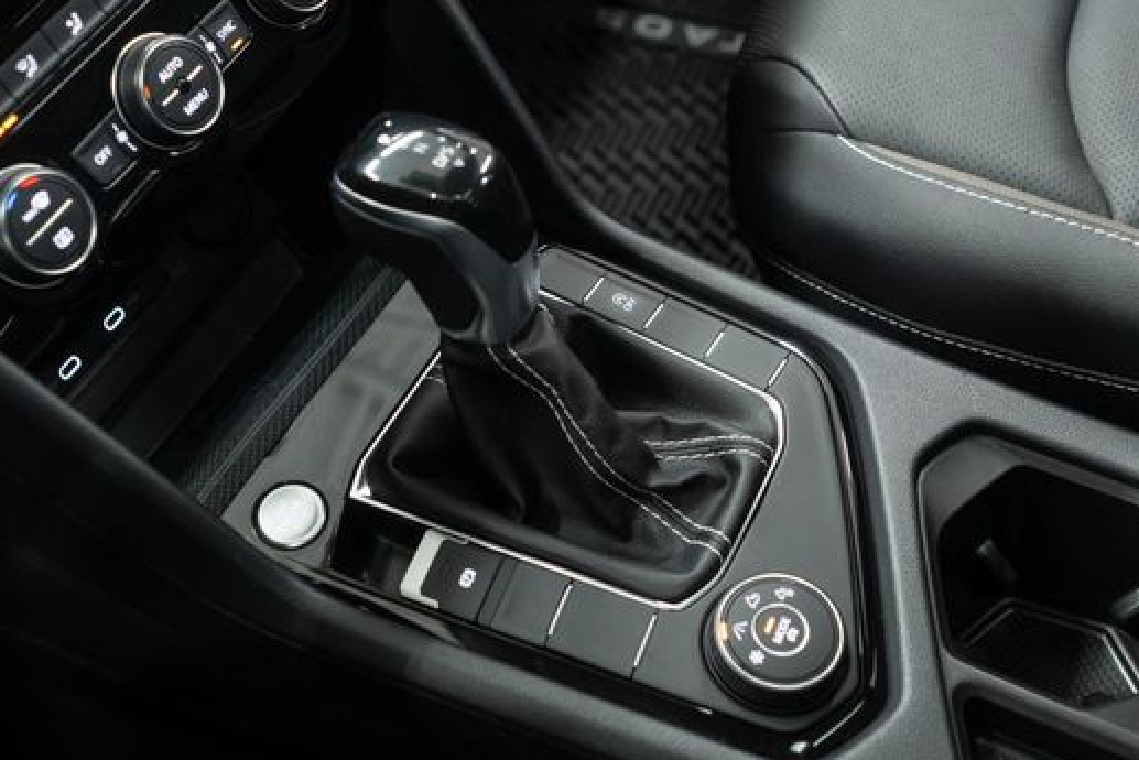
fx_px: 1646
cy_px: 360
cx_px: 496
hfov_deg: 38.1
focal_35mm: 52
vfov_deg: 26.0
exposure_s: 1/40
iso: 1600
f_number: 3.2
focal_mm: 28
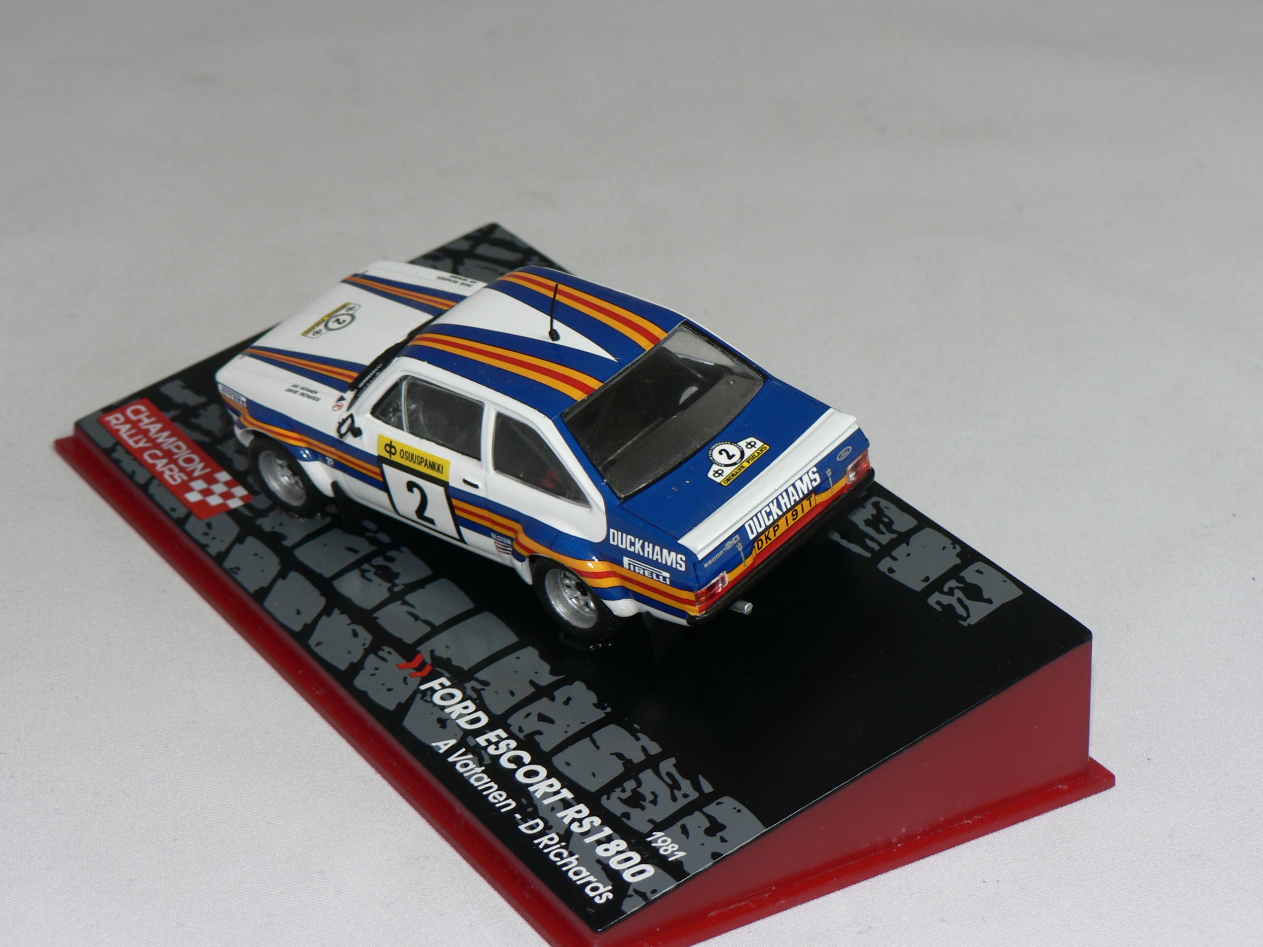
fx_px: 2992
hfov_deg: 23.8
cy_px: 474
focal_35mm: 82
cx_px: 632
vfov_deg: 18.0
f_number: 4
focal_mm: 13.7
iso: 80
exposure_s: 1/60
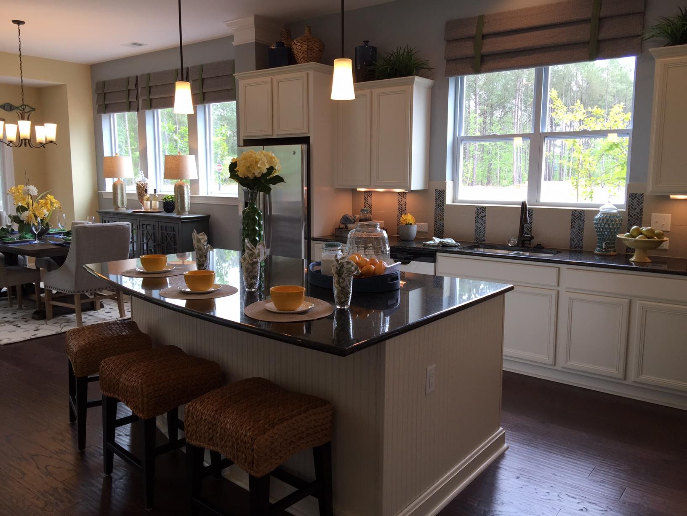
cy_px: 258
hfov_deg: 61.7
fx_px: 576
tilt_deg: -7.2
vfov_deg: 48.2
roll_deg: -0.6
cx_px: 344
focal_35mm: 29
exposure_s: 1/60
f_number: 2.2
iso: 32
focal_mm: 4.15
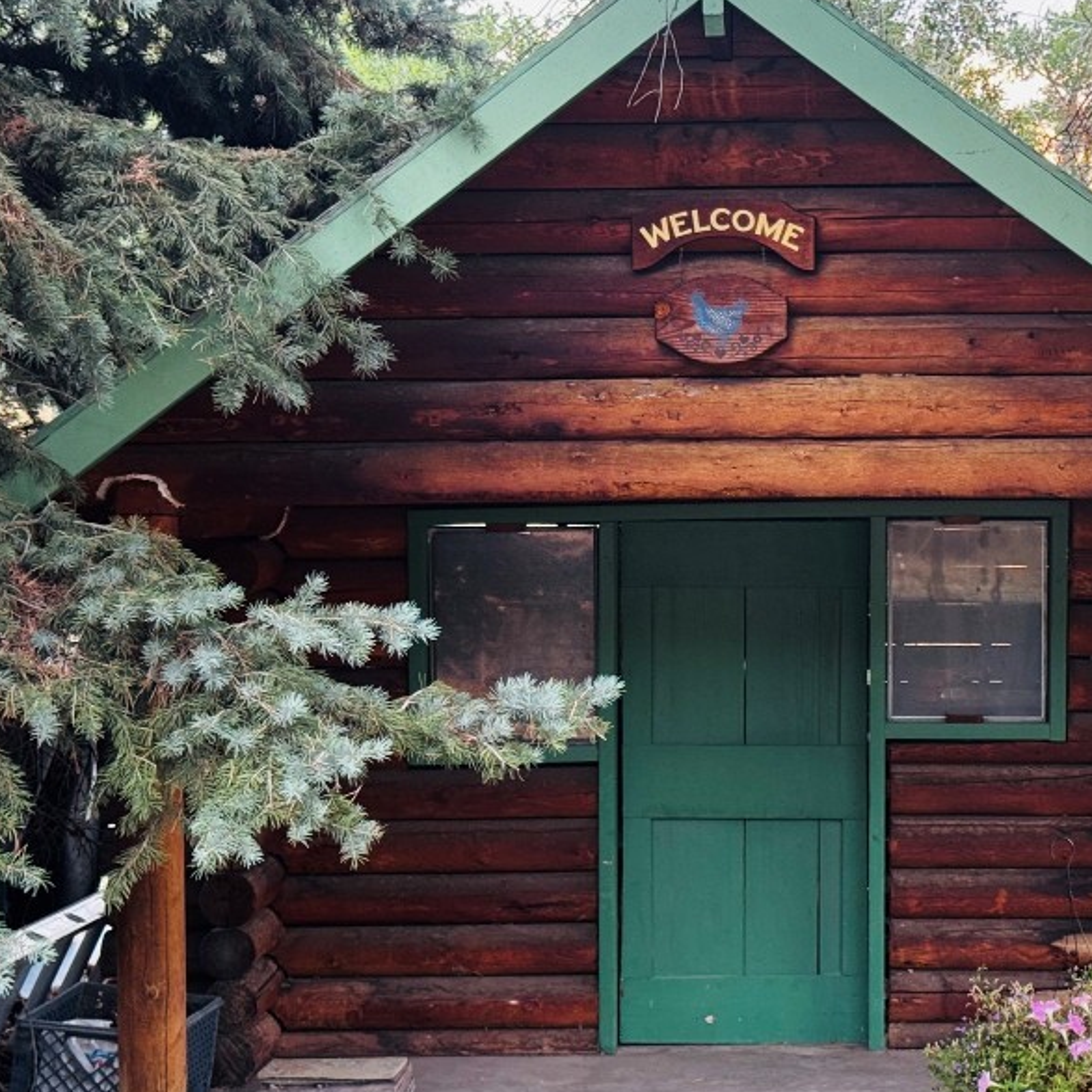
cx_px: 752
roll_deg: +0.8
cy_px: 610
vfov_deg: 23.3
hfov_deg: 23.2
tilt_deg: -6.8
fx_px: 2641
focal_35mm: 74
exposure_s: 1/60
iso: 125
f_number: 1.78
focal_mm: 6.76
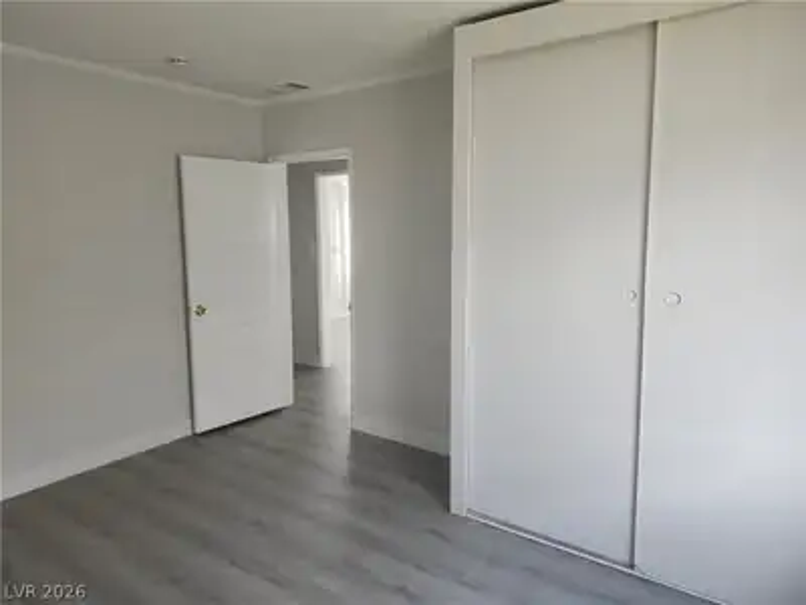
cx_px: 403
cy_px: 302
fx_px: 536
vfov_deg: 58.9
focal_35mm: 23
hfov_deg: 73.9
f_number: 1.8
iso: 400
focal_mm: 5.54
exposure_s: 1/120
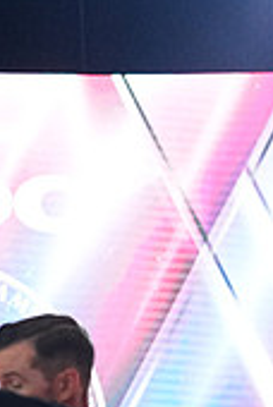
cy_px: 594
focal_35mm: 337
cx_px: -150
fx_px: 3818
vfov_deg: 6.0
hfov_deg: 4.1
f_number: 4
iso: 2000
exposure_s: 1/400
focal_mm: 99
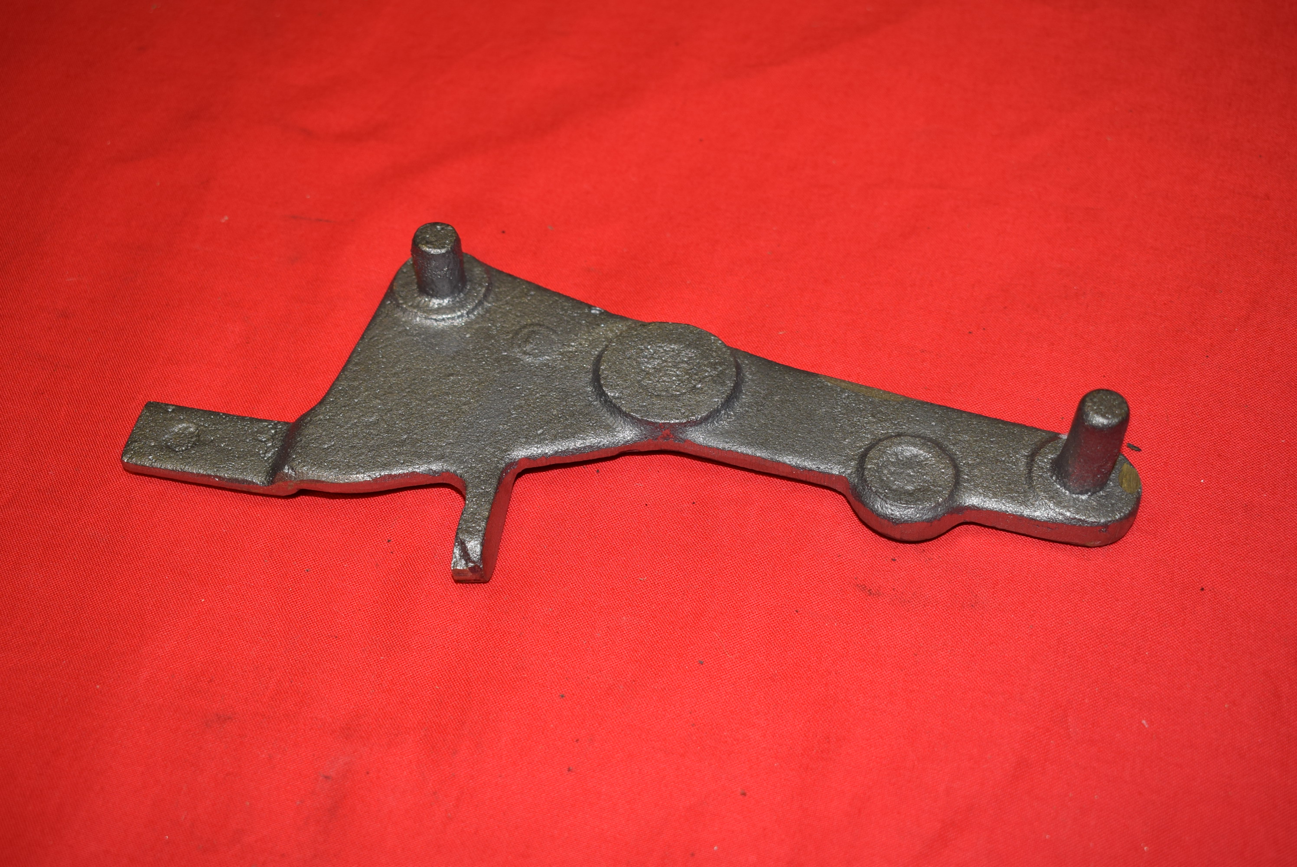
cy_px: 434
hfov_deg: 44.9
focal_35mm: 44
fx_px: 1568
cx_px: 648
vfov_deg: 30.9
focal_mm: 29
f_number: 5.6
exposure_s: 1/40
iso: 160
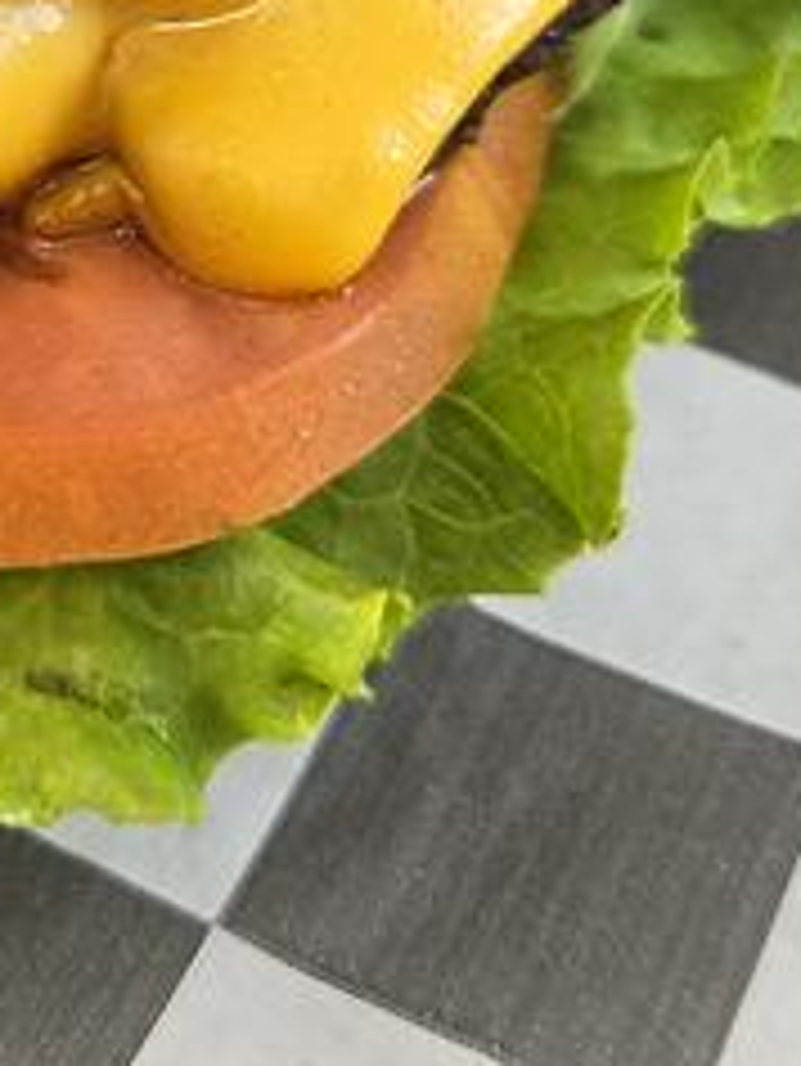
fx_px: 2096
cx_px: -43
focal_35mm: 68
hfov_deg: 20.8
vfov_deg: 27.5
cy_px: 99
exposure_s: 1/120
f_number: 1.8
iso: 200
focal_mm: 5.4
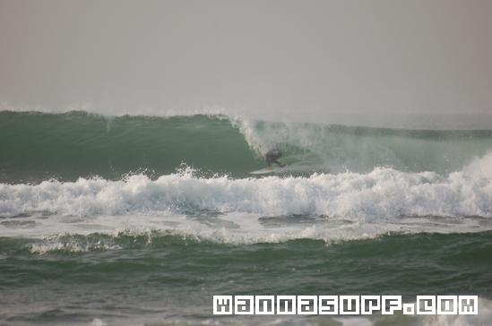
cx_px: 246
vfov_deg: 3.0
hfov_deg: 4.6
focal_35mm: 450
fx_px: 6139
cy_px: 163
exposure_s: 1/2000
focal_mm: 300
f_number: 5.6
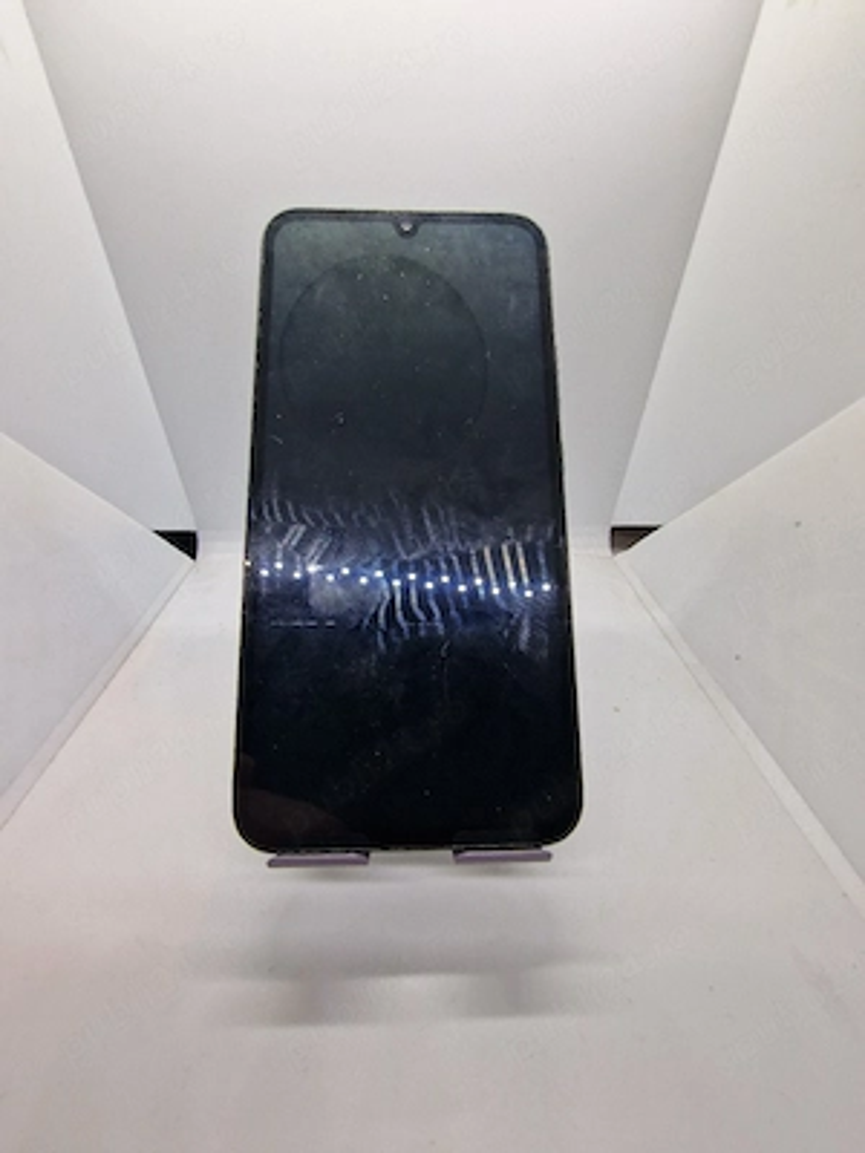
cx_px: 432
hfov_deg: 89.9
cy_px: 576
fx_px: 433
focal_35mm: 13
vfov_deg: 106.2
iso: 50
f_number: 2.2
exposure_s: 1/154
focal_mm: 2.2
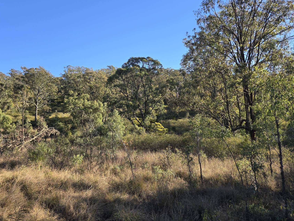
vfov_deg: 53.0
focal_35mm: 26
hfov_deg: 67.2
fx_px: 221
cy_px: 100
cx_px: 134
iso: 12
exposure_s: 1/277
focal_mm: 6.3
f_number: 1.7
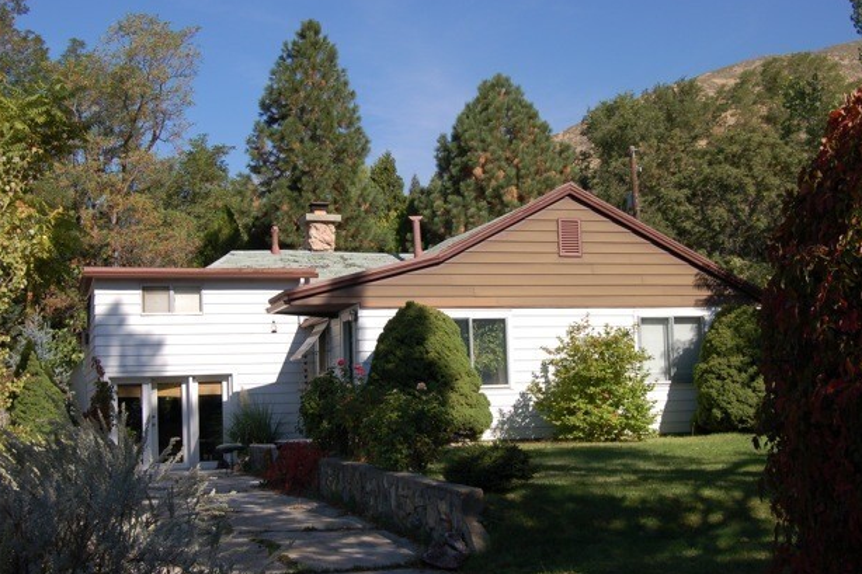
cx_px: 420
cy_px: 295
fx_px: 1197
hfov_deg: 39.6
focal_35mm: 50
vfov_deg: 27.0
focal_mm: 32
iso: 200
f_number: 10
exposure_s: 1/400
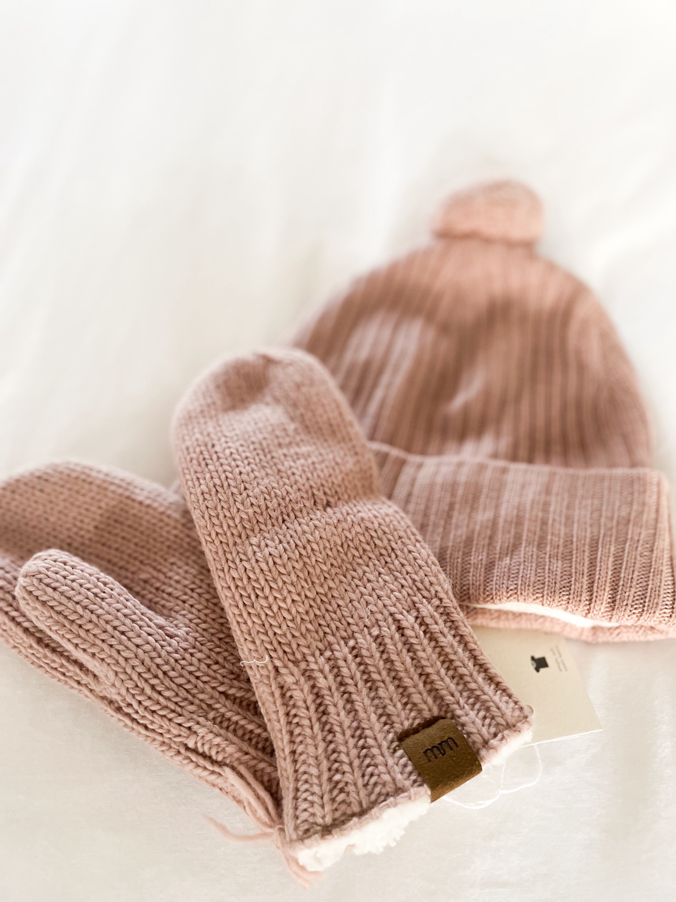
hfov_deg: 53.1
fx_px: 677
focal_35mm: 26
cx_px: 338
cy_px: 451
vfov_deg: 67.3
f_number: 1.6
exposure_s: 1/60
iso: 400
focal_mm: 4.2
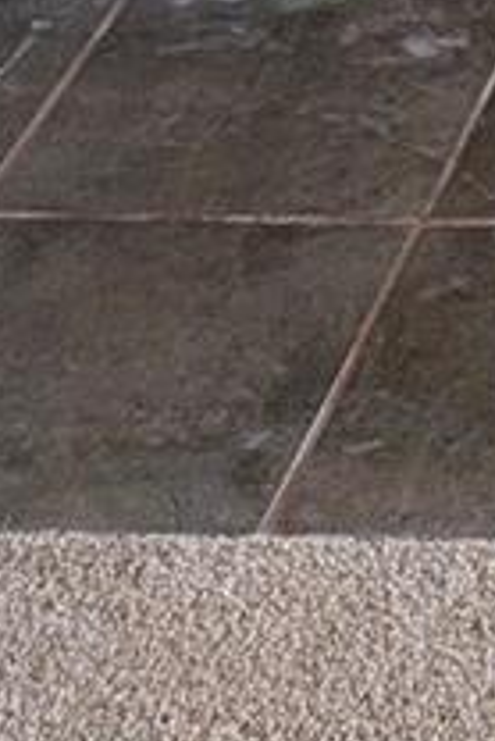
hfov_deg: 8.4
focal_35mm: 144
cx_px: 1355
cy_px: -1140
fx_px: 2965
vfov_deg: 11.4
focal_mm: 6.9
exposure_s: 1/60
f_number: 1.68
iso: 48
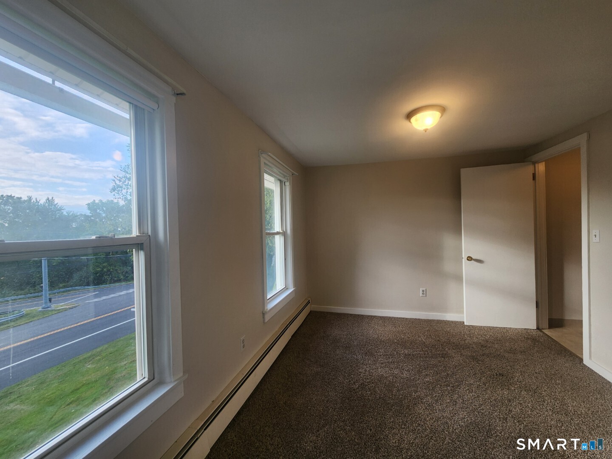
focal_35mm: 13
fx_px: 230
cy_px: 230
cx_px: 306
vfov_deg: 89.9
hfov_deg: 106.2
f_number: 2.2
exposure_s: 1/136
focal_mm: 2.2
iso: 50
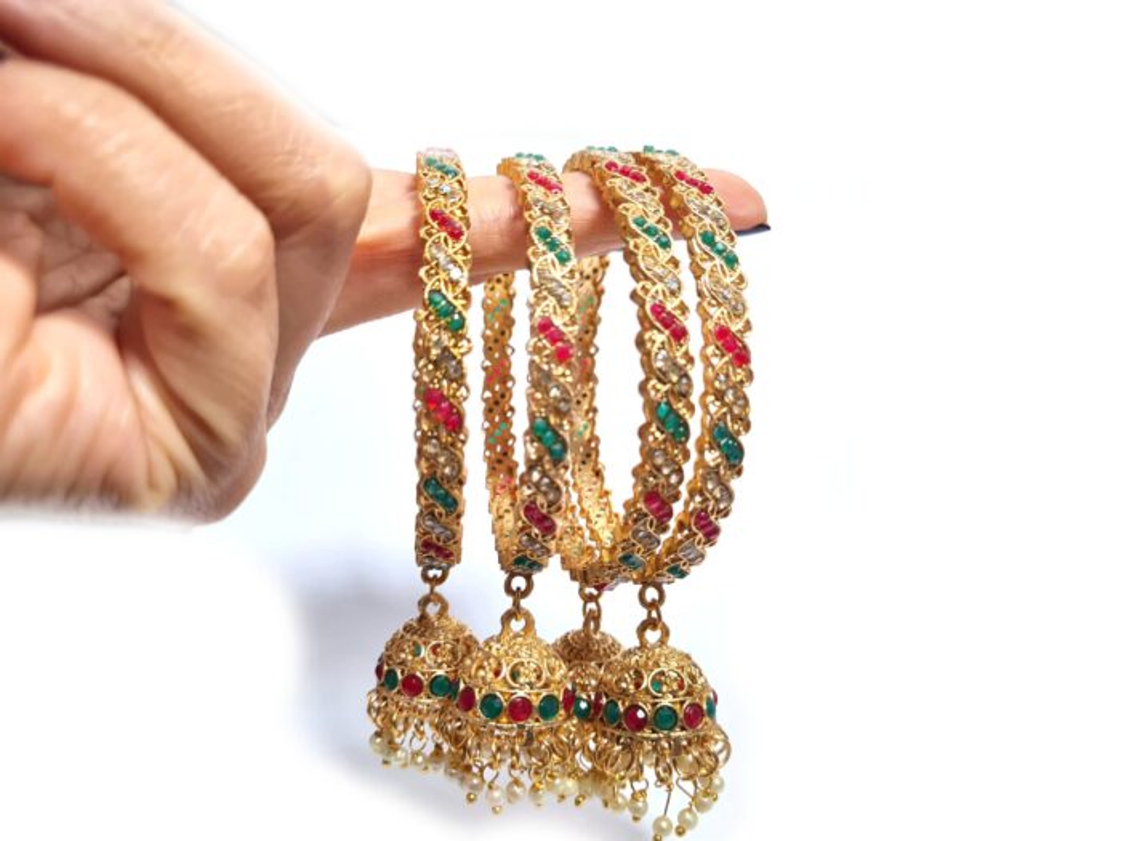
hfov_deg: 67.3
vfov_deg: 53.1
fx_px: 842
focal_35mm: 26
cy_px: 420
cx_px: 560
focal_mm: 5.4
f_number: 1.8
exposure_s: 1/295
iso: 50
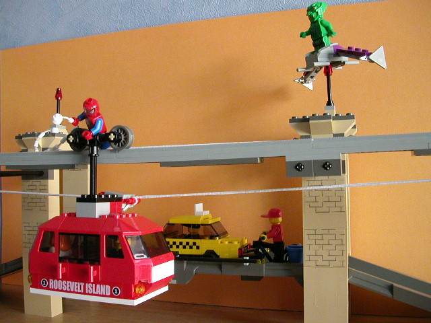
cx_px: 216
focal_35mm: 37
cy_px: 162
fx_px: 461
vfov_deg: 38.7
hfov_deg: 50.1
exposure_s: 1/19
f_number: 2.7
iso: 400
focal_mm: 5.6
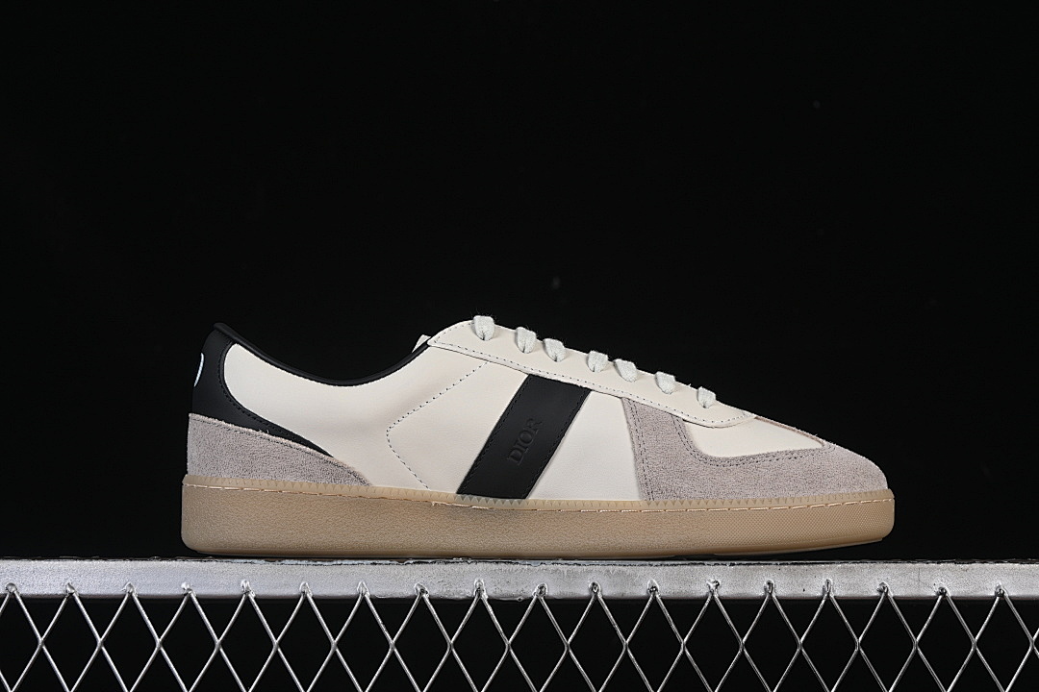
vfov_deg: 18.2
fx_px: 2164
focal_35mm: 75
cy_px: 346
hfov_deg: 27.0
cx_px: 520
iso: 160
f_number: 8
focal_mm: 50
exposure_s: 1/80
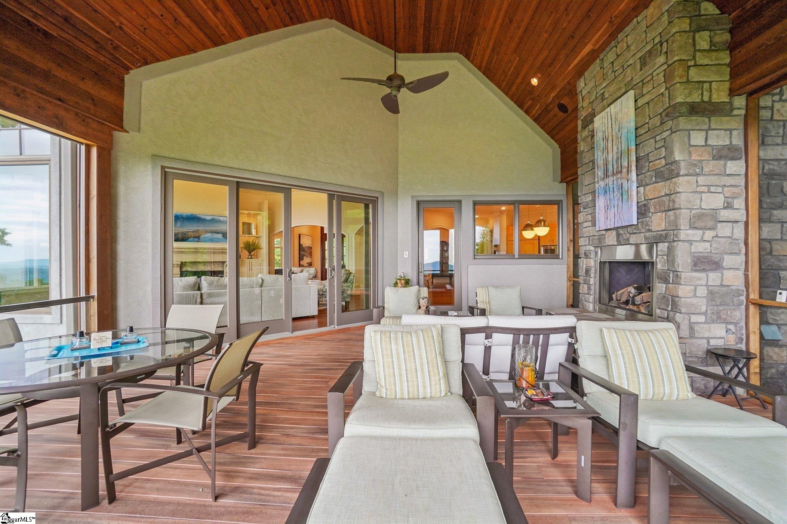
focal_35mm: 15
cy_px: 262
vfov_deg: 77.3
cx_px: 394
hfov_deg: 100.4
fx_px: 328
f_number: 8
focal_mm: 10
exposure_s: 1/30
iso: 320
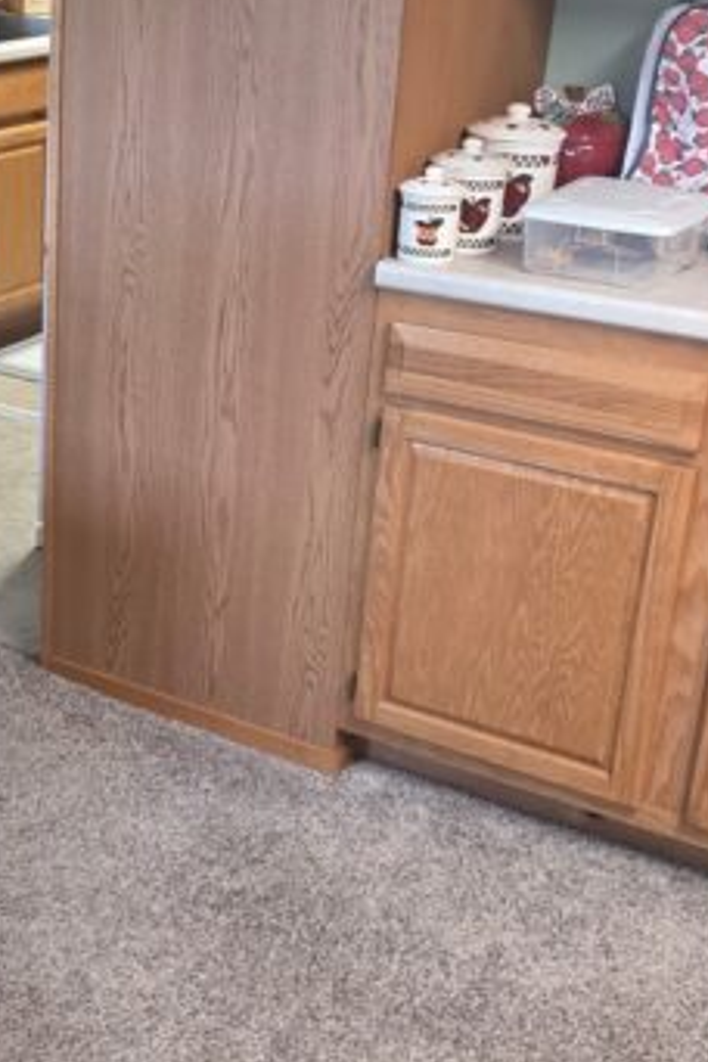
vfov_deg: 35.6
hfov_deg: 23.4
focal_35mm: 56
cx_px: 43
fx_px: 1652
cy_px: 472
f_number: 1.7
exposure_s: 1/120
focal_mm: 6.3
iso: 640
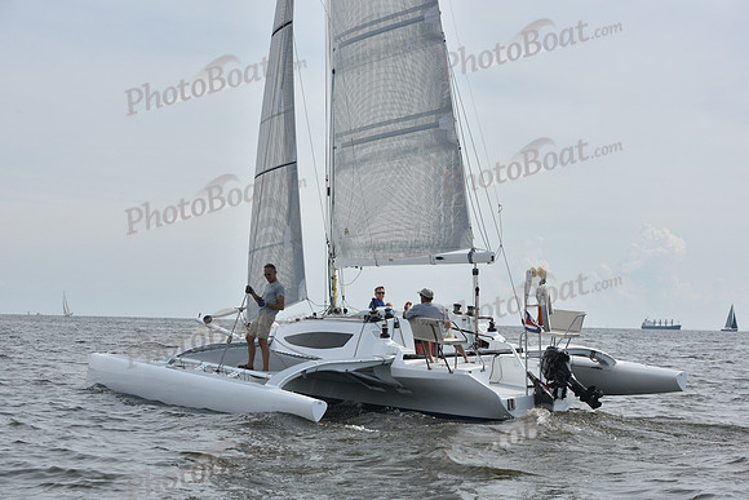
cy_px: 250
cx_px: 374
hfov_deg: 28.8
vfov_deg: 19.5
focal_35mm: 70
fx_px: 1457
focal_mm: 70
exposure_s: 1/1250
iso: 320
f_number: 9
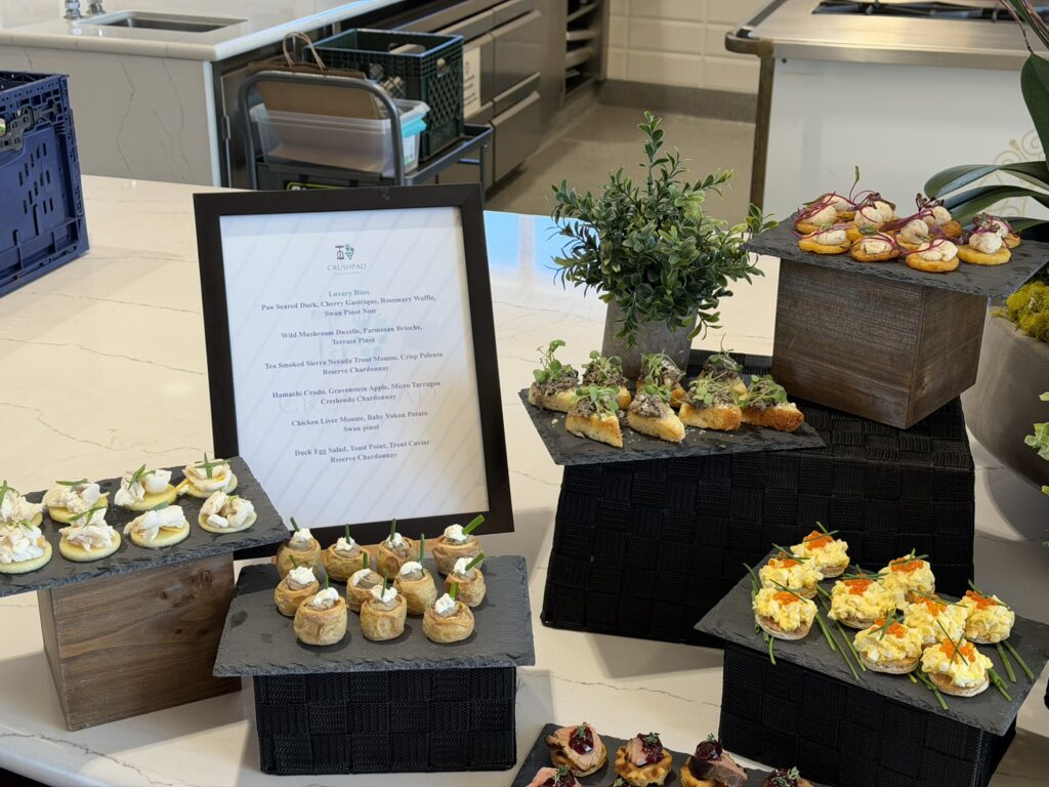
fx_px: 1455
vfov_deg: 30.3
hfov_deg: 39.7
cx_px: 524
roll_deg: -1.0
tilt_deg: -21.9
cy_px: 394
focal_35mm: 48
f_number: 1.78
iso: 50
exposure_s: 1/120
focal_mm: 6.76
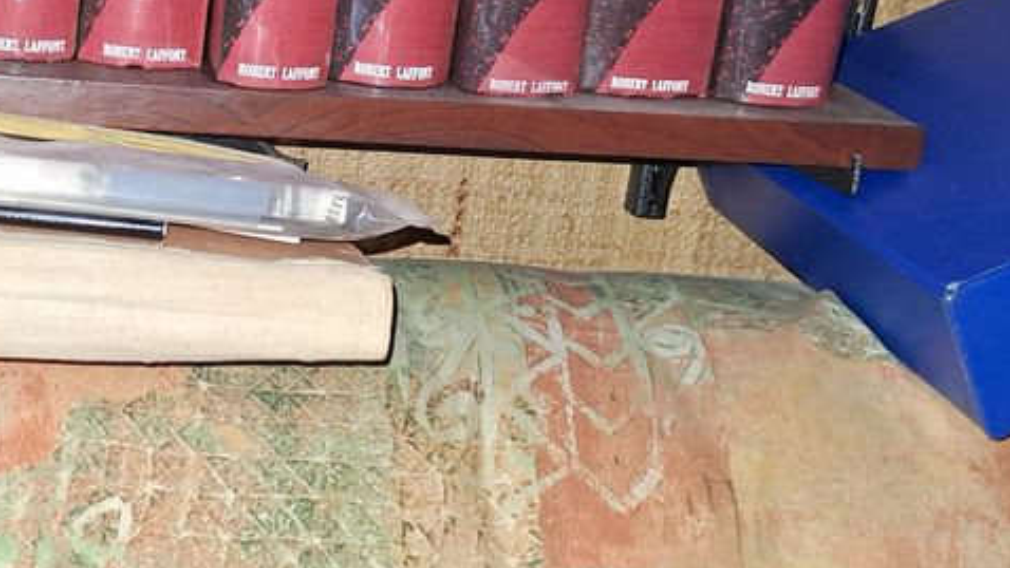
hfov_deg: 35.8
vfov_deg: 20.7
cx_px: 249
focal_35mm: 57
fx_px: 1527
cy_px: 61
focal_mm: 4.65
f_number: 1.8
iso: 250
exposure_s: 1/20
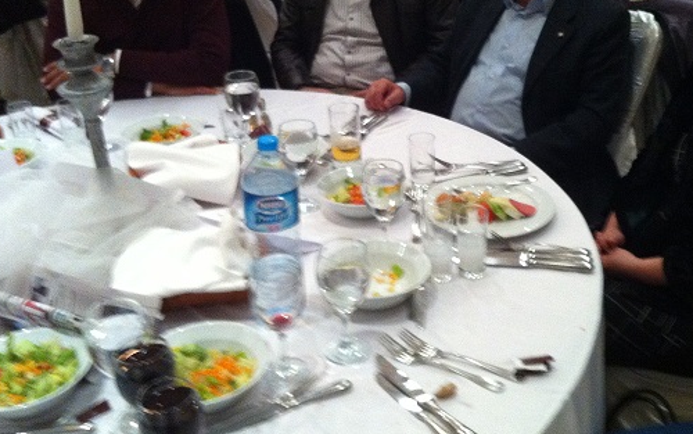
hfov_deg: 41.5
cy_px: 150
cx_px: 431
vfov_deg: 26.8
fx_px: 907
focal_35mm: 48
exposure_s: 1/15
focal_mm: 3.85
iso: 400
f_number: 2.8
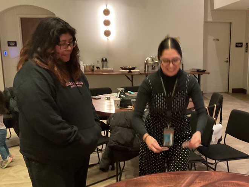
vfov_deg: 32.1
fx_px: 324
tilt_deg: -12.5
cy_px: 108
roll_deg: +0.3
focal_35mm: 45
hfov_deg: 41.1
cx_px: 181
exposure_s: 1/30
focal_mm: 3
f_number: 1.8
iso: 320
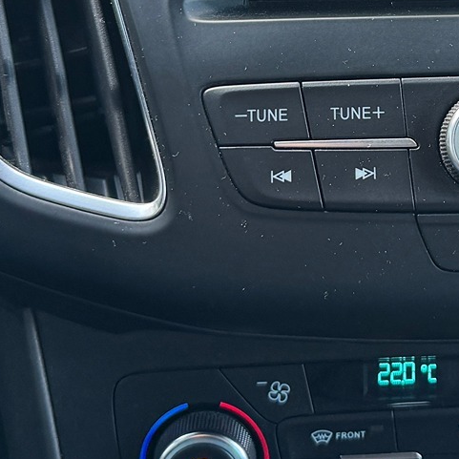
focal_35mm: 89
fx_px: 1335
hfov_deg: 19.0
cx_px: 457
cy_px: 3
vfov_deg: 19.0
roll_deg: -0.8
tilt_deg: -29.4
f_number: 1.78
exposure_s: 1/121
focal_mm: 6.76
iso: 100
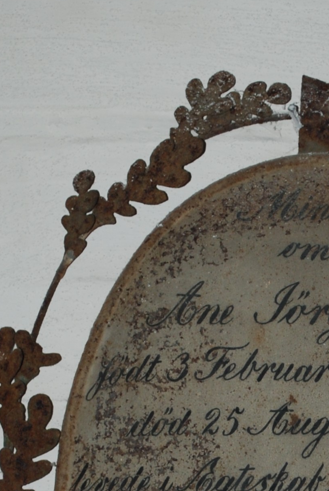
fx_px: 1764
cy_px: 484
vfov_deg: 15.6
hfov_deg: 10.6
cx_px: 318
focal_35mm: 129
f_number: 5.3
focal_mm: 40
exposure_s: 1/60
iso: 250
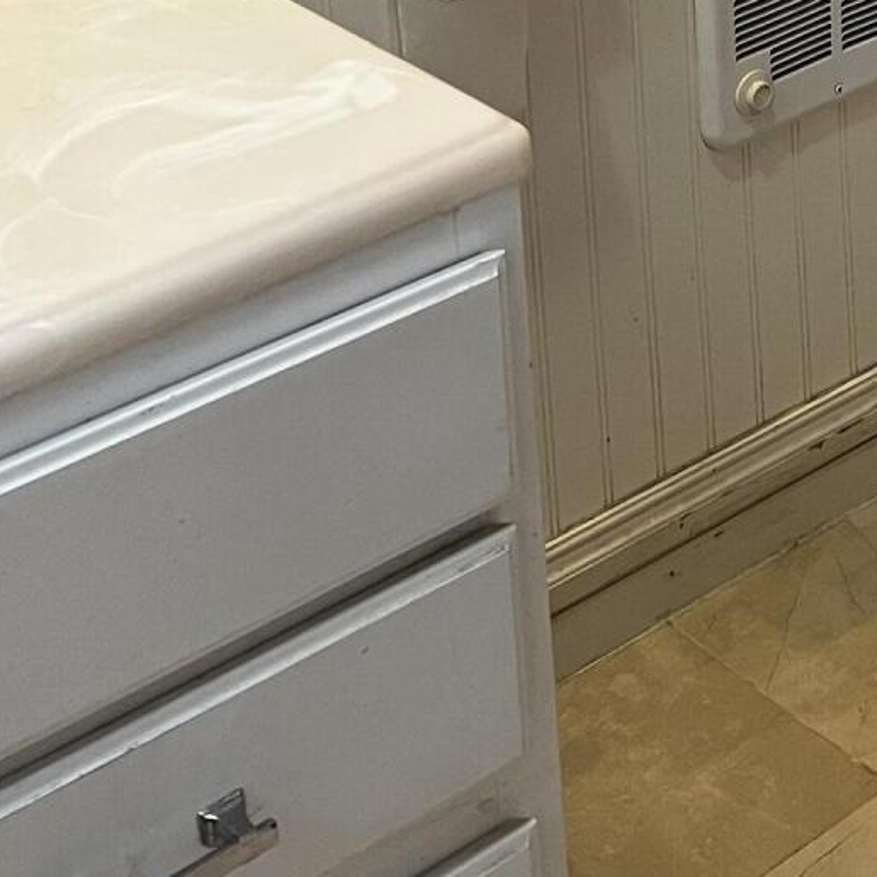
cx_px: 1181
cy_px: -510
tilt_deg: -13.4
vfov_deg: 17.2
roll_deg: +0.3
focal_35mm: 89
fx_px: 2551
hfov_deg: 18.0
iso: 160
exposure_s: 1/60
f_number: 1.5
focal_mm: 5.7
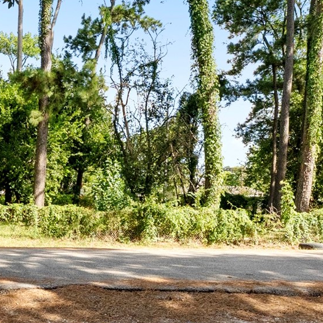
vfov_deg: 32.2
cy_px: 180
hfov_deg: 30.3
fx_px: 560
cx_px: 10
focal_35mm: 53
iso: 800
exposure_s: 1/60
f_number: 9
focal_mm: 10.7
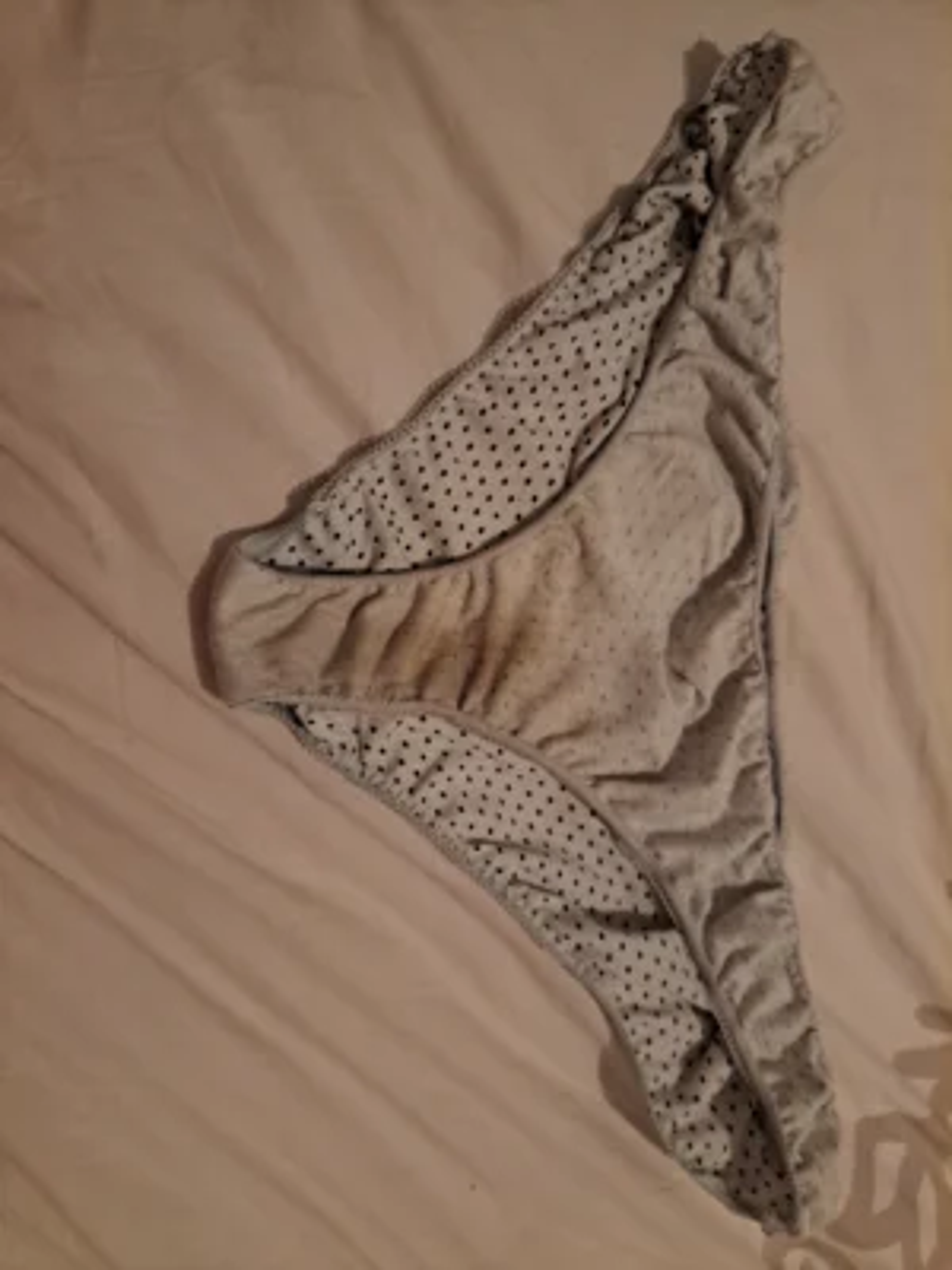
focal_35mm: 24
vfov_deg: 71.6
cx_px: 476
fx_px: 880
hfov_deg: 56.8
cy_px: 635
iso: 320
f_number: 1.8
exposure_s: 1/25
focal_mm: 5.23
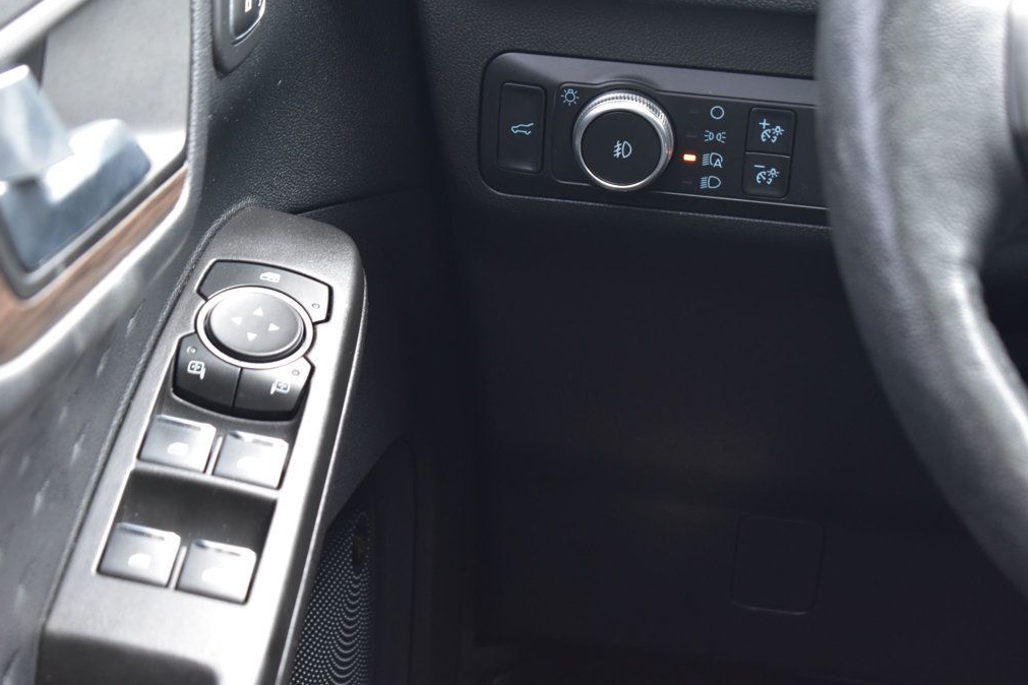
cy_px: 346
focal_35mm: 84
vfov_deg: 16.4
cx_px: 515
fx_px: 2384
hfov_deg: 24.3
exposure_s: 1/15
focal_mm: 55
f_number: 6.3
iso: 800
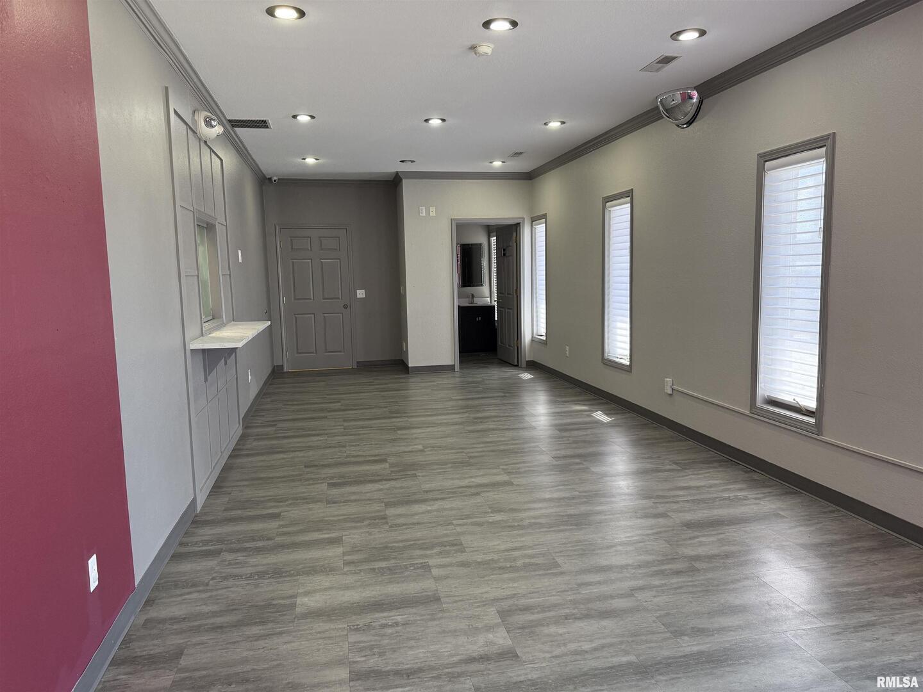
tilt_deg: -6.0
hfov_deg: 71.6
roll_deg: +1.4
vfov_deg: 56.8
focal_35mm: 24
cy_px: 346
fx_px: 640
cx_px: 462
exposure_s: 1/144
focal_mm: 6.76
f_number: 1.78
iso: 200
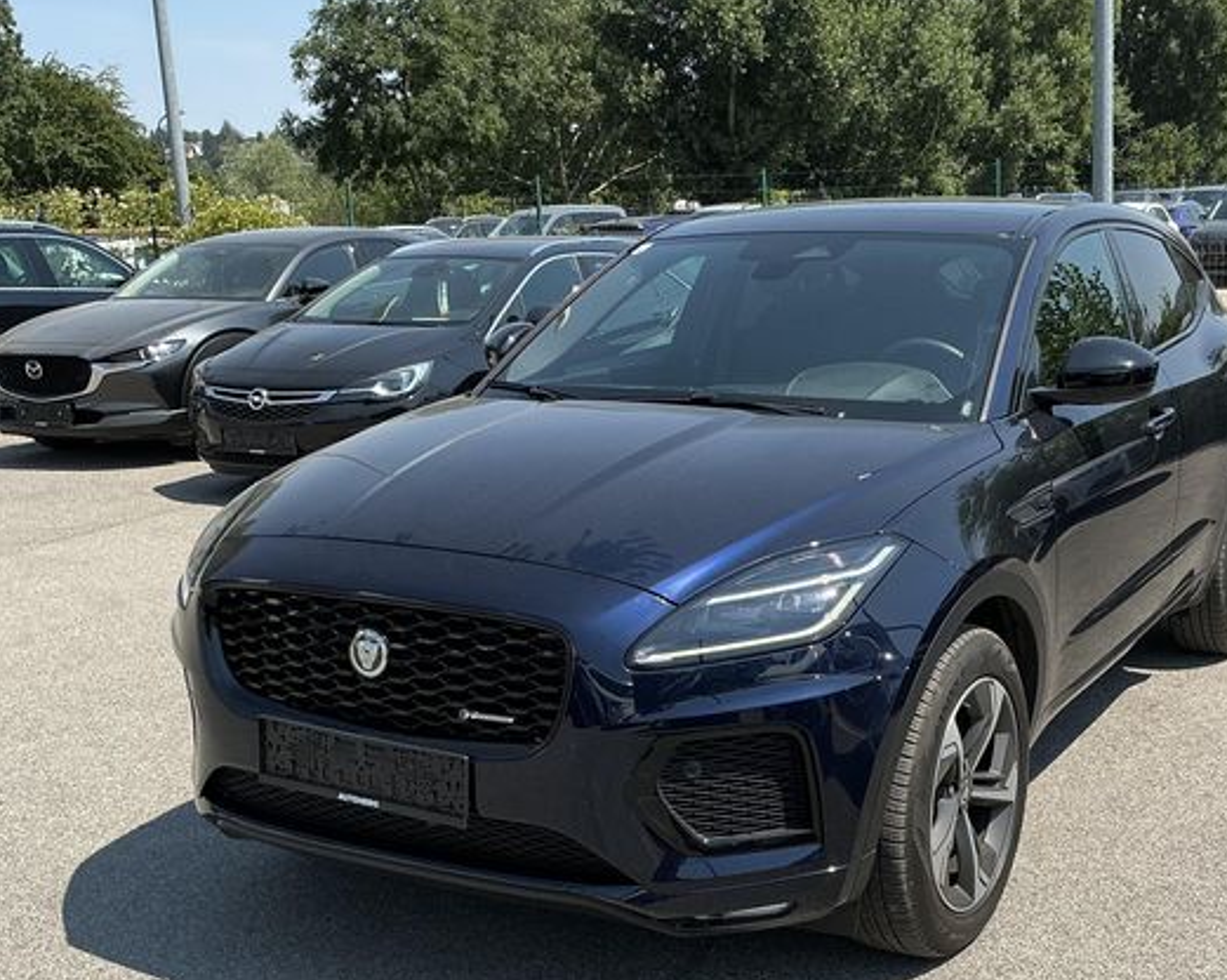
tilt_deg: -15.3
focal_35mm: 42
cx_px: 827
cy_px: 641
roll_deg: +1.4
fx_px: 1524
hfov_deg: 43.2
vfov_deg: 35.3
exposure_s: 1/1279
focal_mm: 3
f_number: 1.8
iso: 25
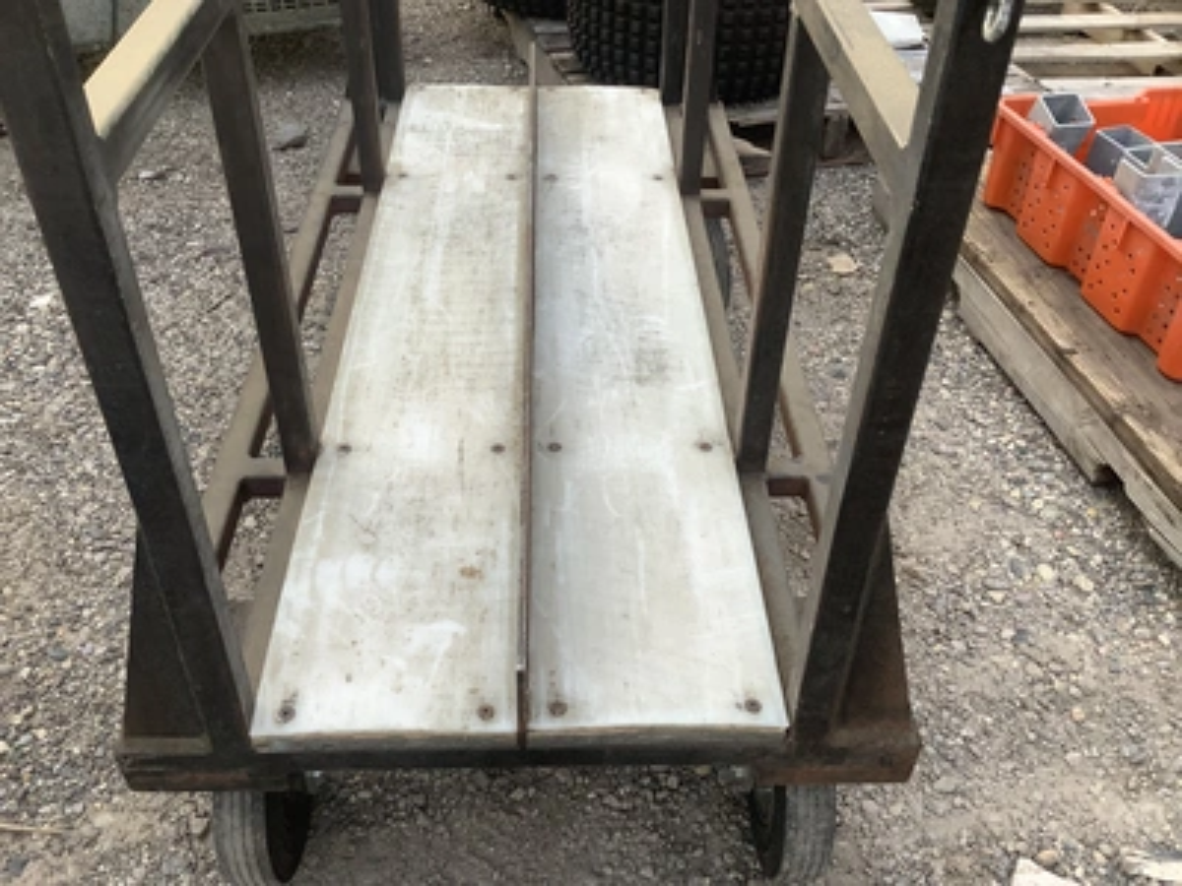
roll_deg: -1.2
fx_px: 1059
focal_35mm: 31
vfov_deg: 45.4
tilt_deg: -39.2
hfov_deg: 58.4
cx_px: 591
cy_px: 443
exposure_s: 1/120
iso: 40
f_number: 2.4
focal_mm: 3.3
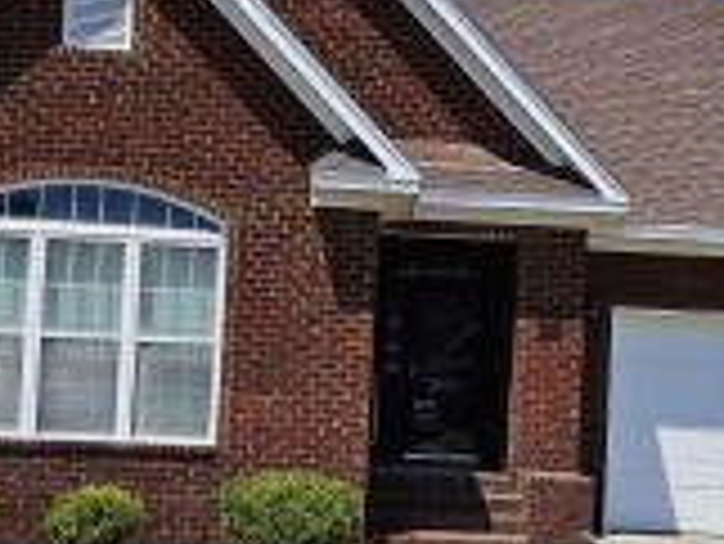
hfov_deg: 33.6
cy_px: 328
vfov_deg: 25.6
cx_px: 445
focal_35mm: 57
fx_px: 1193
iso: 25
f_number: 1.8
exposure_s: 1/1967
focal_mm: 5.4
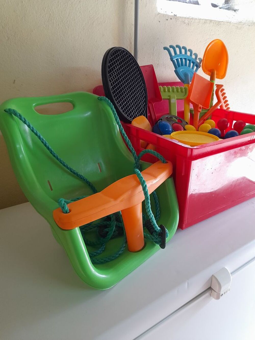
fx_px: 246
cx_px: 128
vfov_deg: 69.4
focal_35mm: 25
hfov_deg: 54.9
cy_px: 170
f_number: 2
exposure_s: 1/50
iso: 320
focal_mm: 4.6
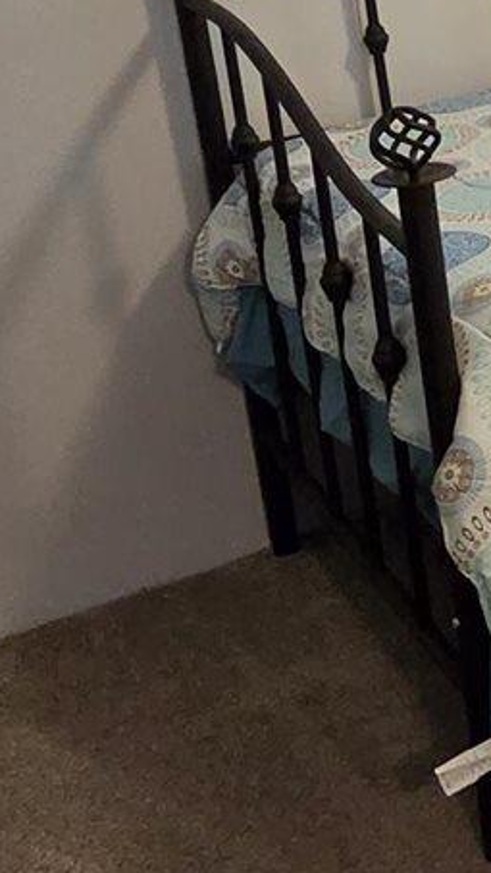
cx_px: 1061
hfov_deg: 13.6
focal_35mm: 72
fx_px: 1666
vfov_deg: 28.2
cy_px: 75
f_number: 2.2
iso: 640
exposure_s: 1/60
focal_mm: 2.2
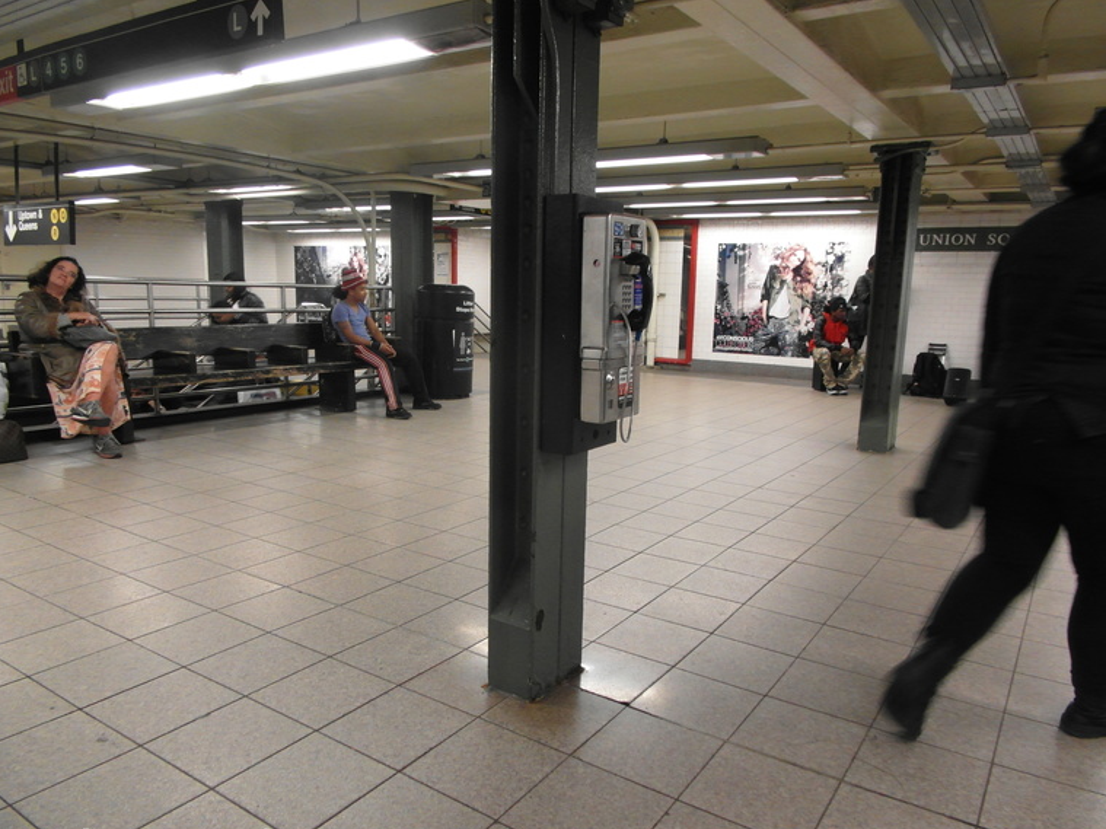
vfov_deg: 56.8
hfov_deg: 71.6
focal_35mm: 24
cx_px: 565
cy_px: 430
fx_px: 767
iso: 320
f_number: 2.8
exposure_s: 1/45
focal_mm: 4.1
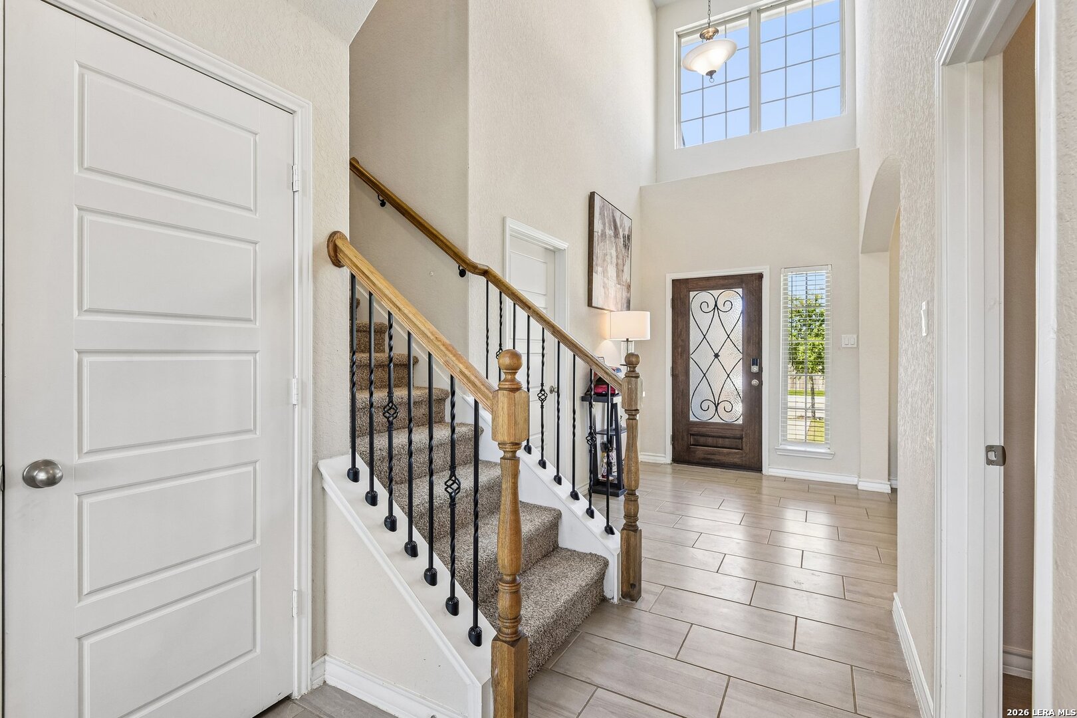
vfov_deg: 73.7
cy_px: 359
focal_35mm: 16
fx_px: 479
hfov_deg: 96.7
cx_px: 538
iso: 400
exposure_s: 1/15
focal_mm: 16
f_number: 8
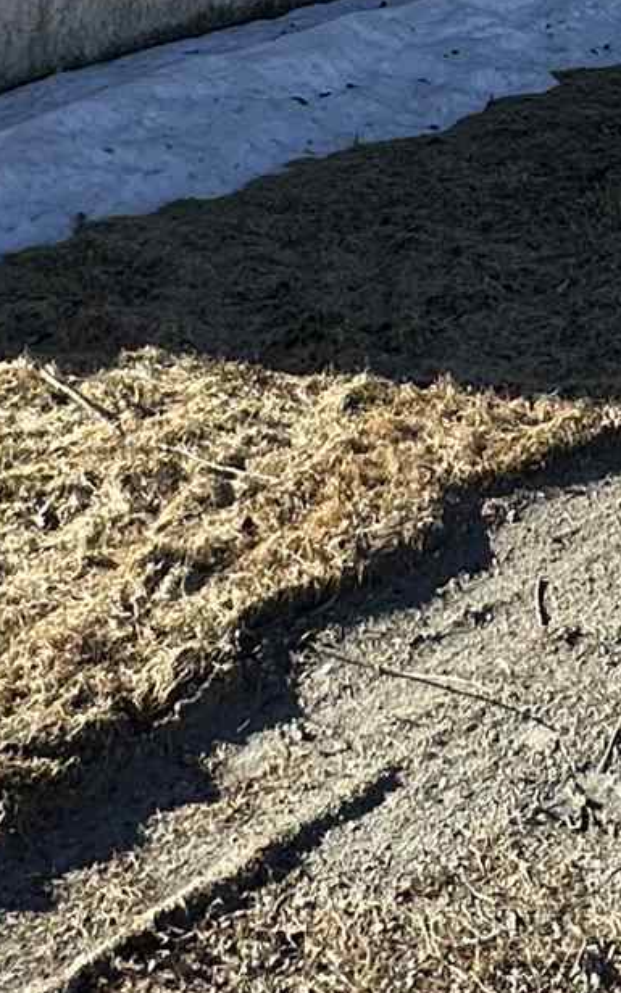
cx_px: 676
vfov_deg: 23.7
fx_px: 2004
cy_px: -379
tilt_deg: +1.3
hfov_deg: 17.1
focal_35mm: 74
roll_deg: -0.6
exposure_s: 1/812
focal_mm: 2.22
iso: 40
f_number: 2.2
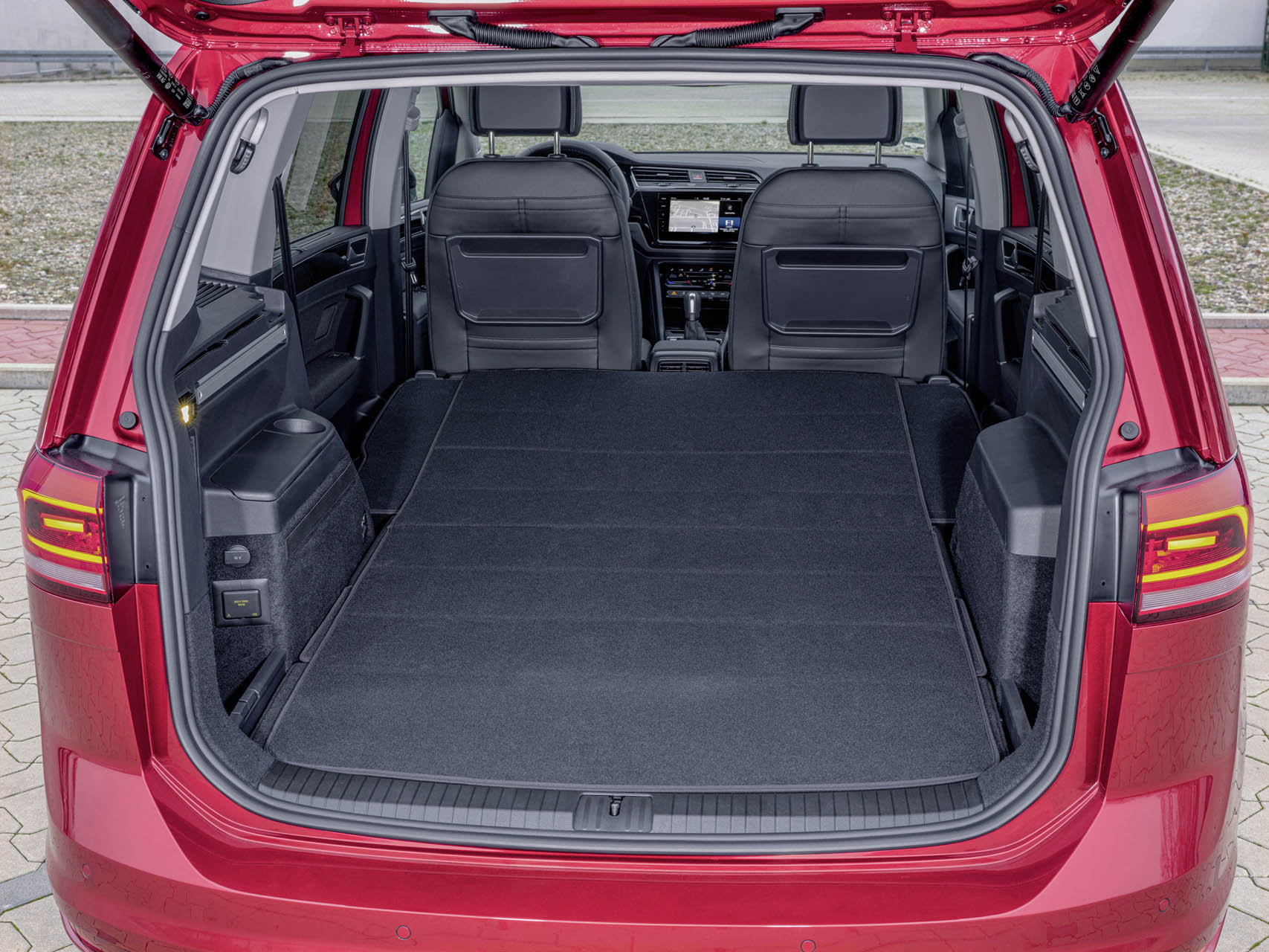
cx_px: 634
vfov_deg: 33.6
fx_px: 1576
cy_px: 476
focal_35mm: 43
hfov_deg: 43.9
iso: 250
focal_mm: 54.6
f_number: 14
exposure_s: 1/2
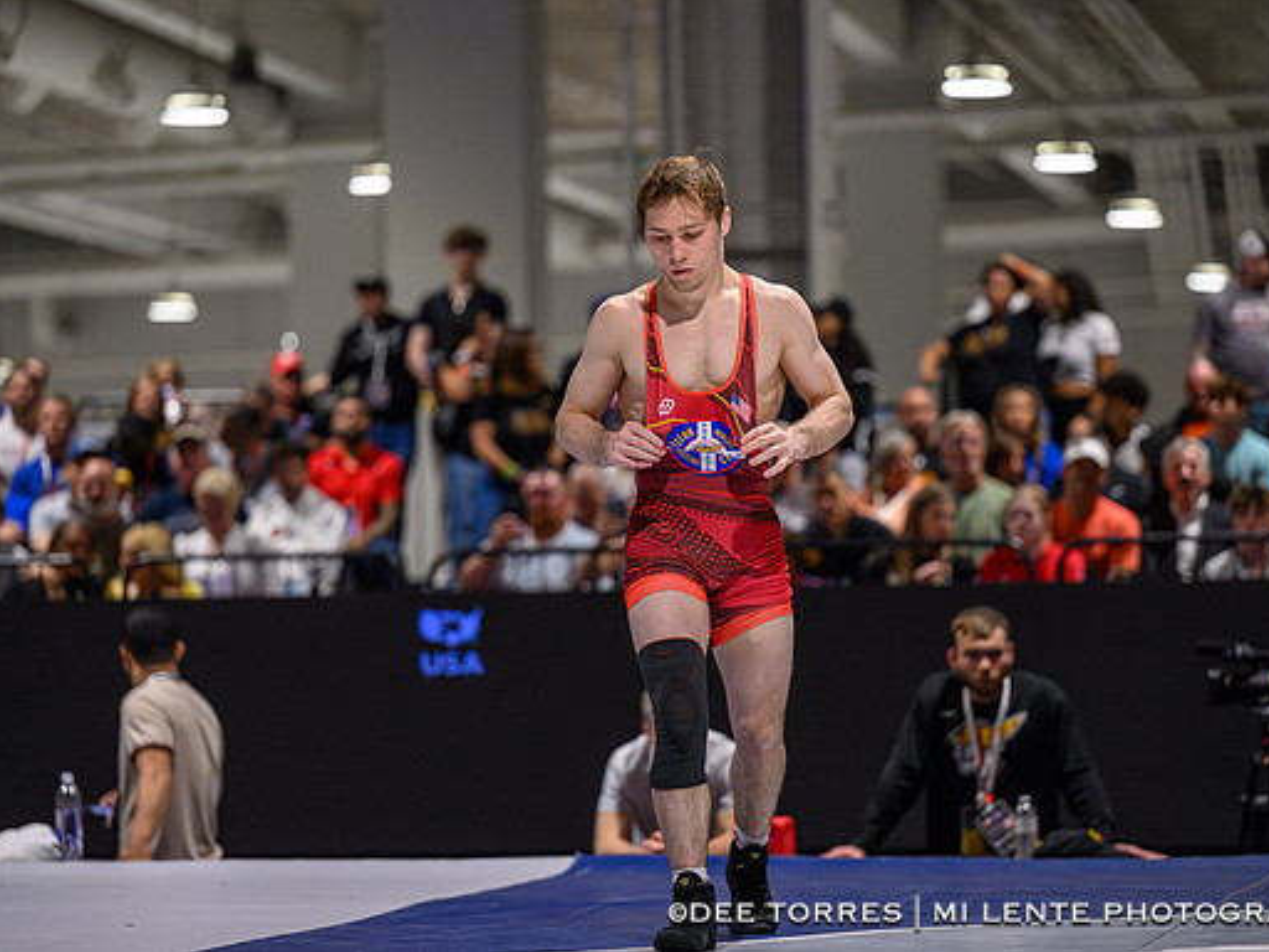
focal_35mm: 147
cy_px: 475
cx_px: 672
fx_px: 5389
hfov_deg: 13.4
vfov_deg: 10.1
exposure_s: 1/800
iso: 10000
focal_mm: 135
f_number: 2.8
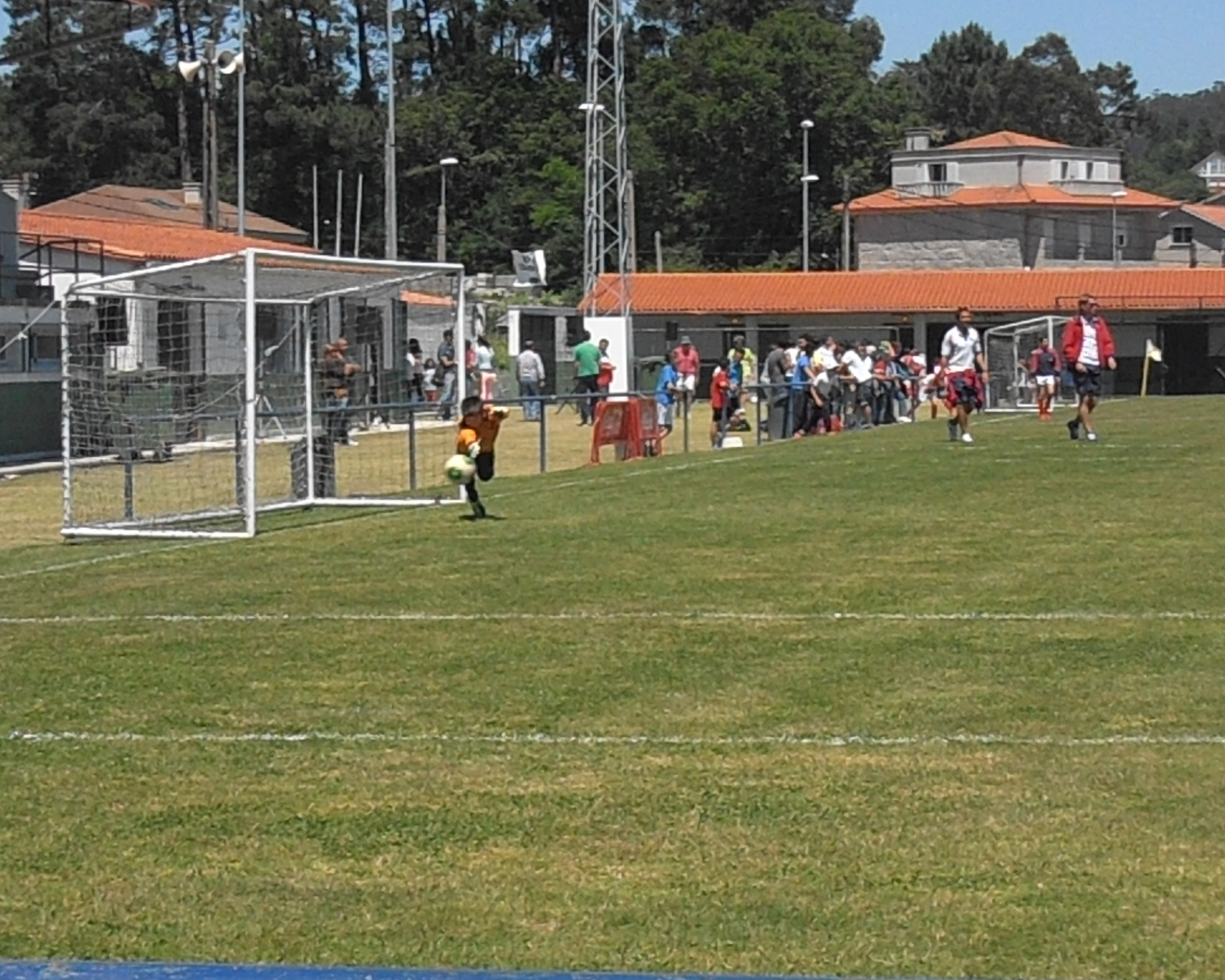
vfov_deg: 13.3
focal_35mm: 116
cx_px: 644
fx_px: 4205
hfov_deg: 16.6
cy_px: 489
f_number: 14
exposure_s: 1/320
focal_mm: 19.64
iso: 400
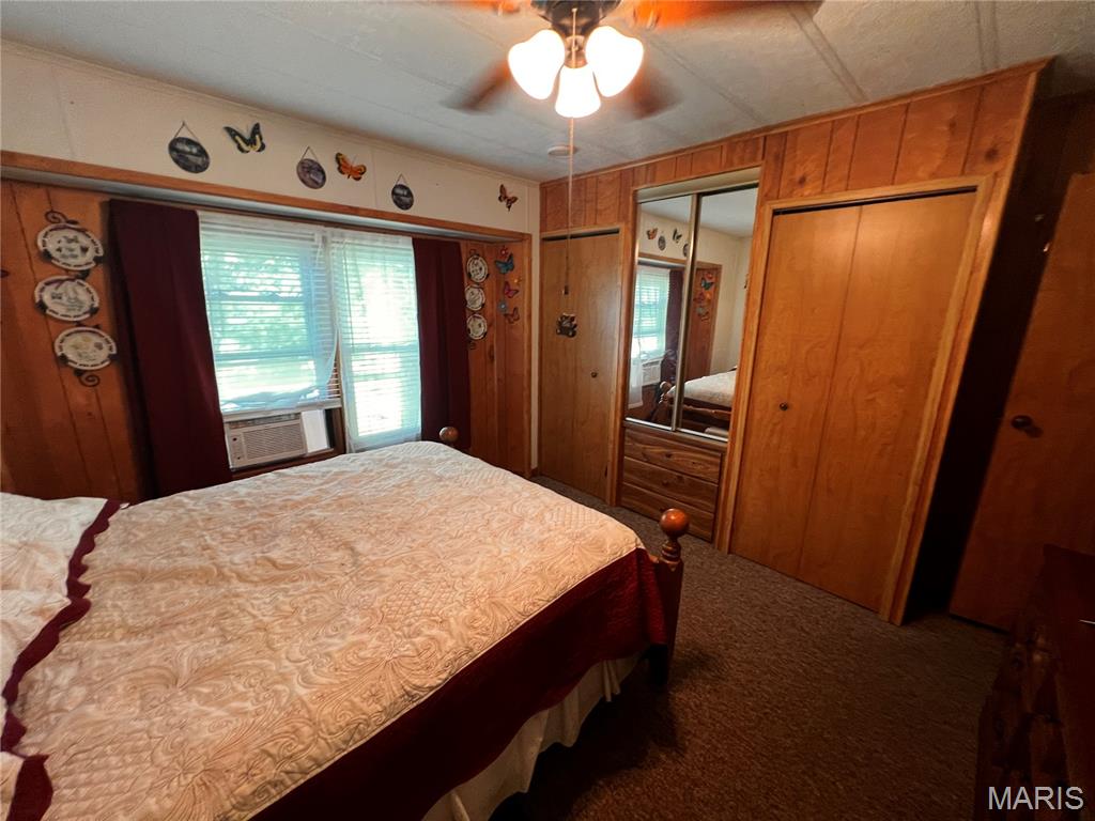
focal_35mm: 13
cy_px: 410
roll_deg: -1.2
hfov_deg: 106.2
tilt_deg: -12.0
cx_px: 548
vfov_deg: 89.9
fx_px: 411
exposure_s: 1/30
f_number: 1.8
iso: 160
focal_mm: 1.57
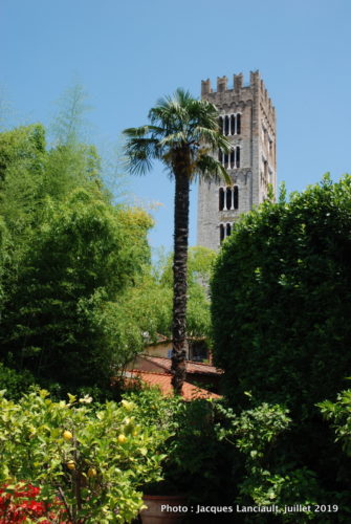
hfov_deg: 33.1
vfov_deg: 47.9
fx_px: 590
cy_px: 262
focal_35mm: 40
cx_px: 176
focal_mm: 27
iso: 100
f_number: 16
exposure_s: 1/40
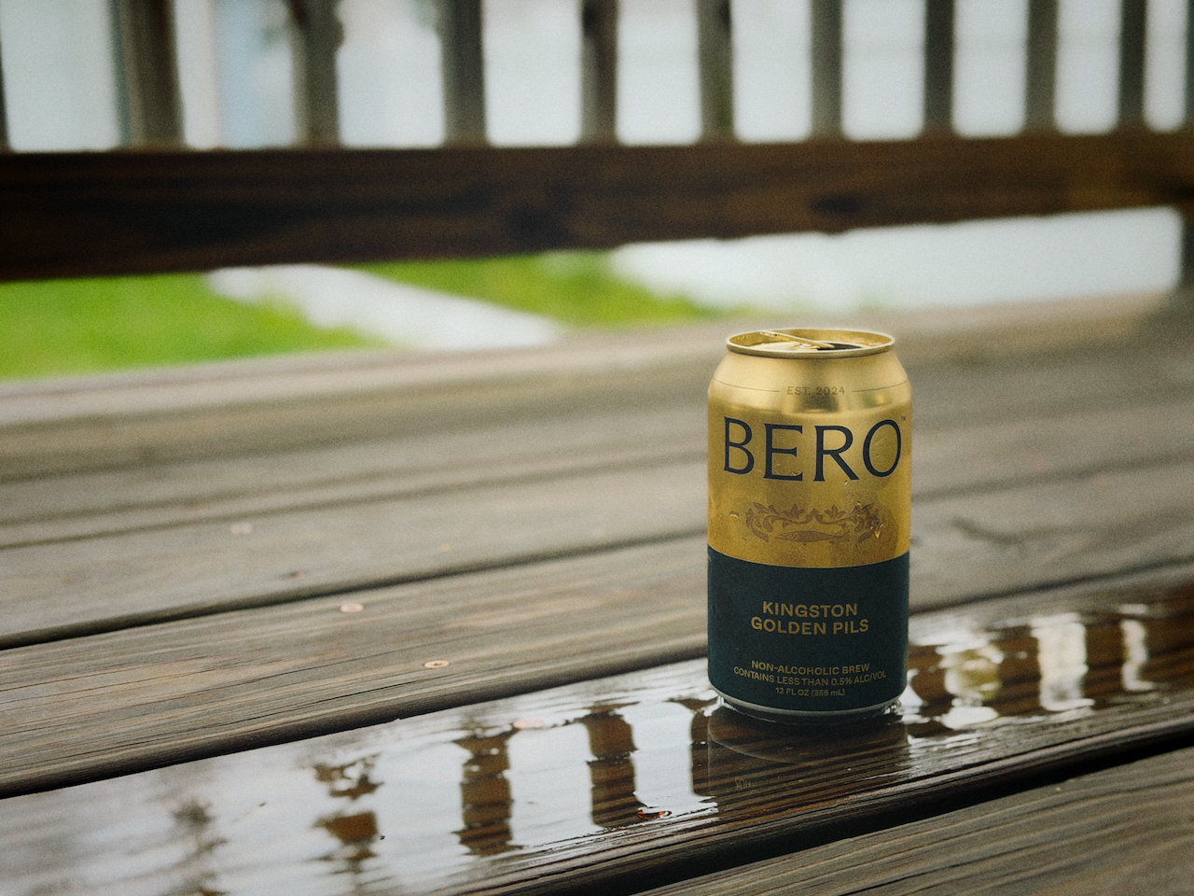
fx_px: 1656
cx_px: 597
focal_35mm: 48
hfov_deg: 39.7
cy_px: 448
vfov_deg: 30.3
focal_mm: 6.76
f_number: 1.78
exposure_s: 1/238
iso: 80
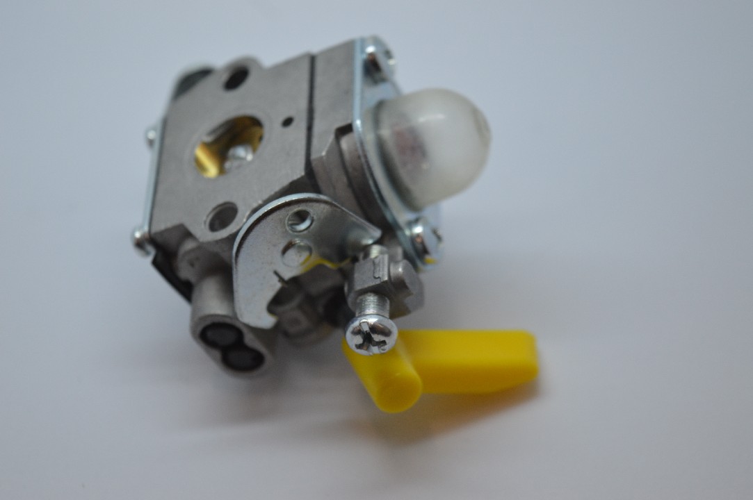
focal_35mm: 82
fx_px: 1724
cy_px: 250
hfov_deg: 24.6
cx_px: 376
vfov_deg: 16.5
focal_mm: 55
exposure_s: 1/125
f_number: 5.6
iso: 400
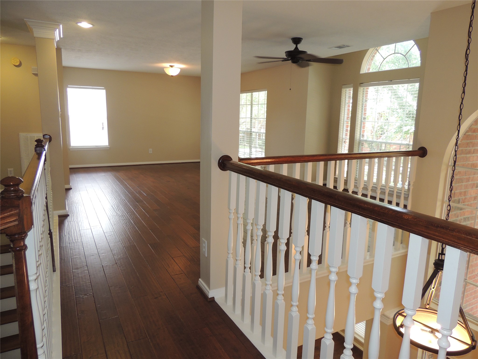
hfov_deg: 71.6
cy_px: 180
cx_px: 239
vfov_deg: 56.8
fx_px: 331
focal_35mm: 24
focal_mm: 4.3
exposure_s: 1/40
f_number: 3
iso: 180
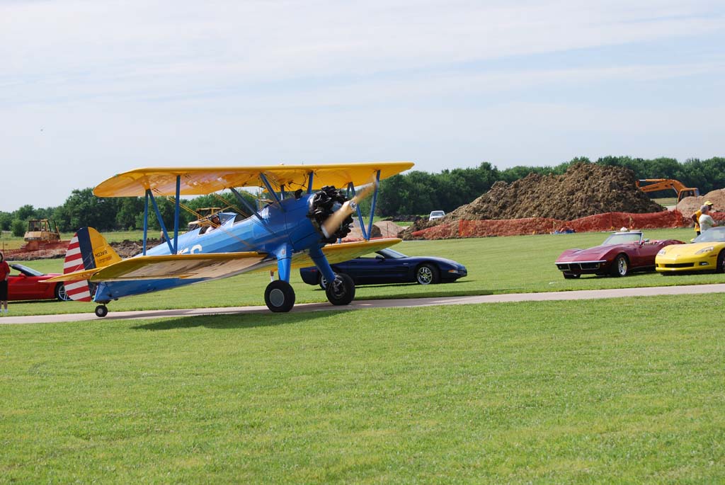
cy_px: 242
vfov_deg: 13.1
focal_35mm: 105
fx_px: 2117
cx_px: 362
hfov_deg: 19.4
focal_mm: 70
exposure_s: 1/500
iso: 125
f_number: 5.6
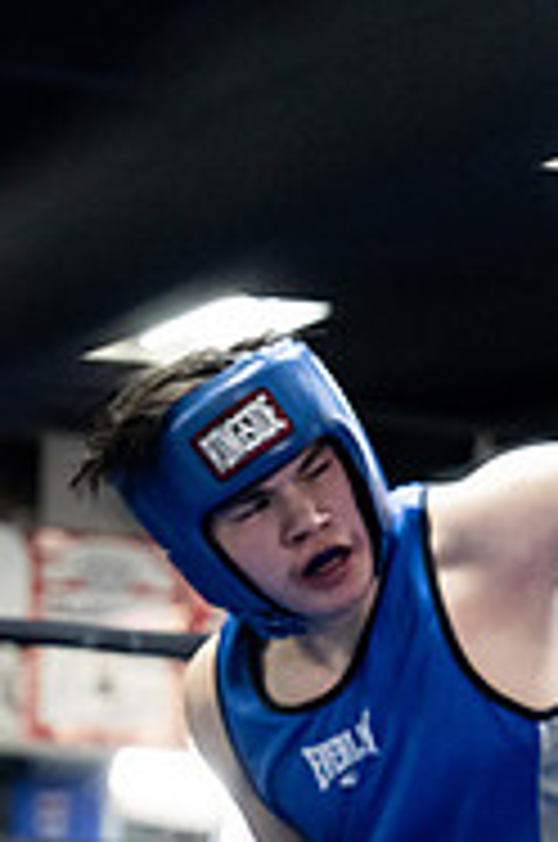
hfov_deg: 6.8
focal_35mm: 199
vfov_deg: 10.3
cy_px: 786
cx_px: 900
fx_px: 4644
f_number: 2.8
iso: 8000
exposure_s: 1/1000
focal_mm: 64
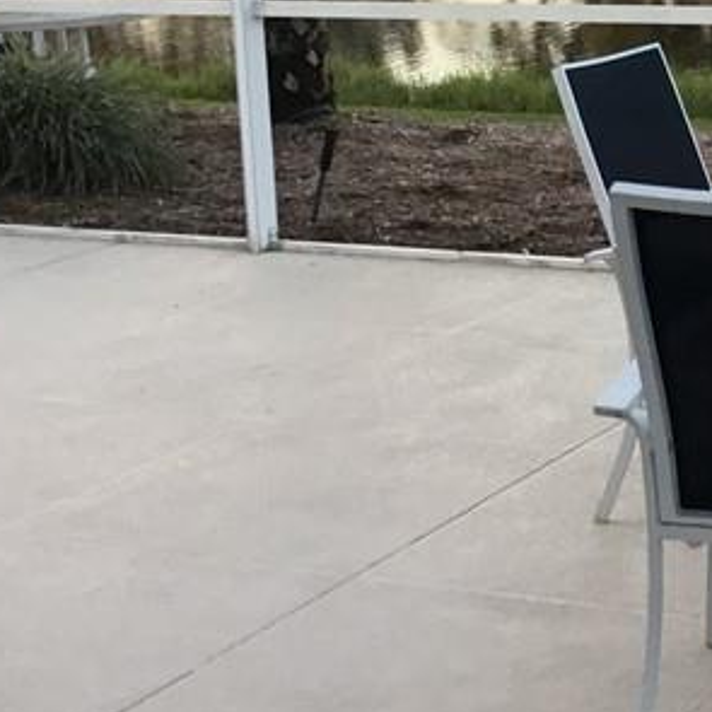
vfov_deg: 18.1
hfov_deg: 17.6
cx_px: 816
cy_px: 109
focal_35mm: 95
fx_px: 2211
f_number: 2.4
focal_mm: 3.3
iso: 25
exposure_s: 1/40
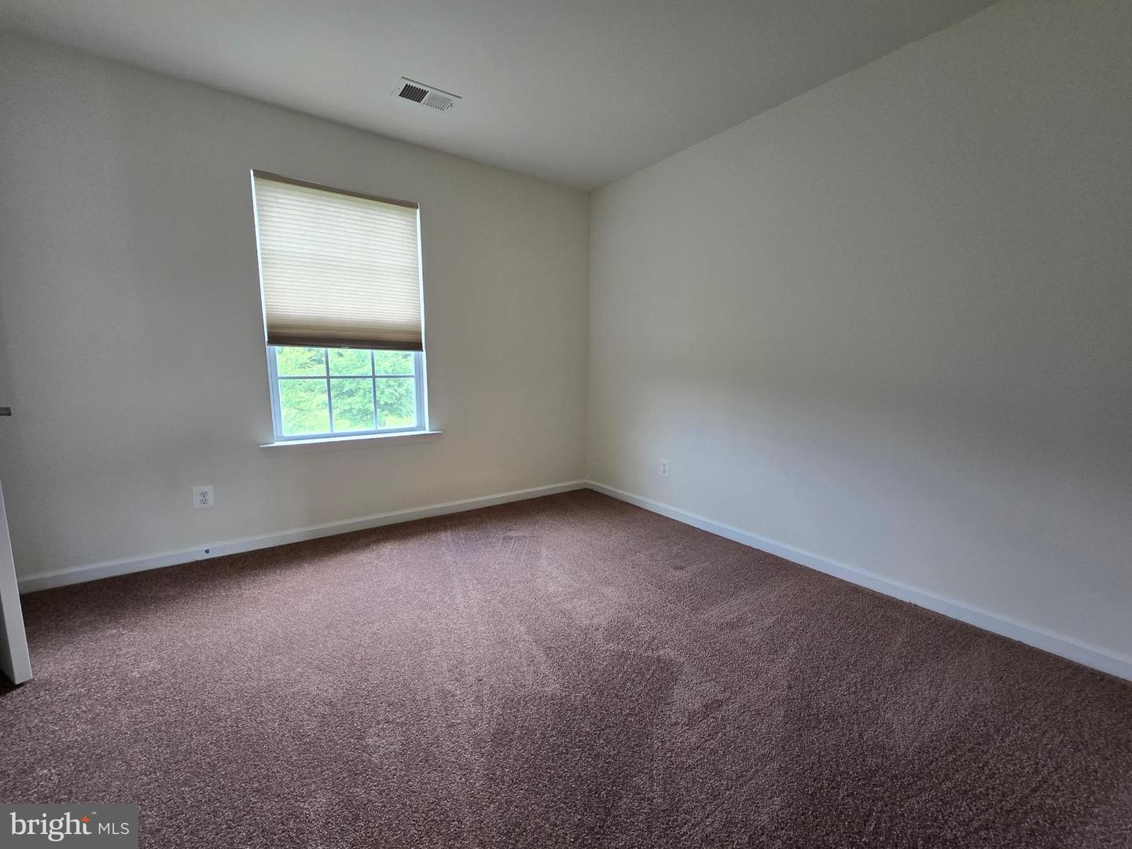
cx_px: 566
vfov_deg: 89.9
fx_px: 425
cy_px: 424
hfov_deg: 106.2
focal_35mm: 13
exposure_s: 1/60
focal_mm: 2.2
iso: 100
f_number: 2.2
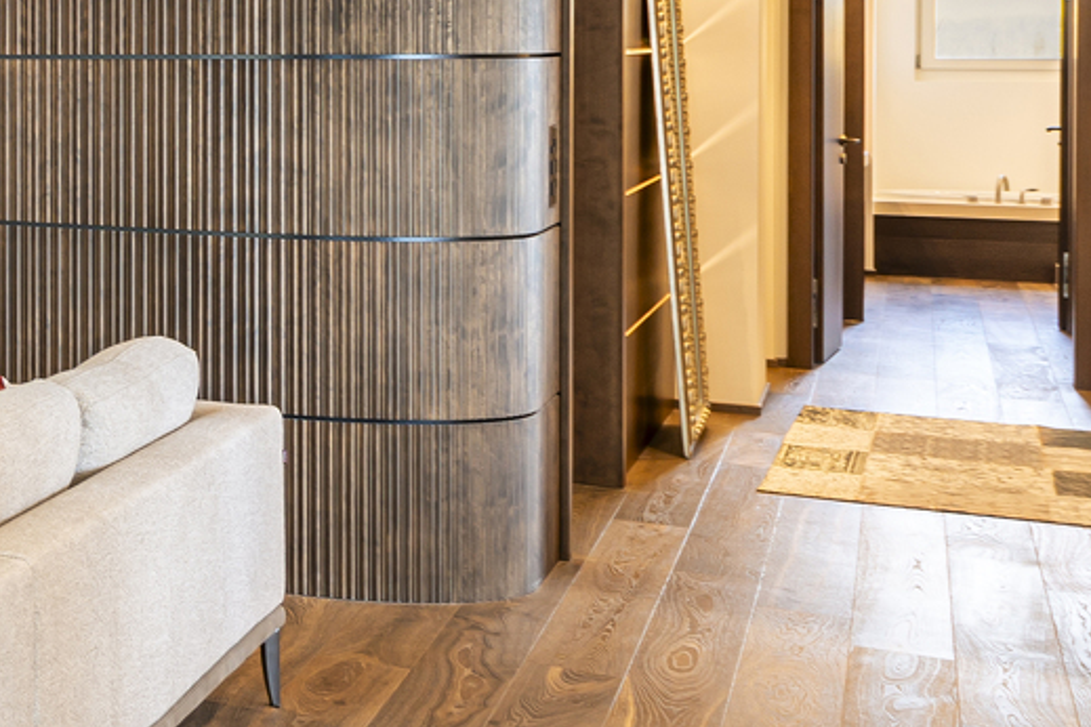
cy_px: 66
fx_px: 2091
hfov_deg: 17.3
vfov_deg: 19.4
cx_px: -1257
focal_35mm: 69
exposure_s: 1/1.25
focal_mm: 14
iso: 100
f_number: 9
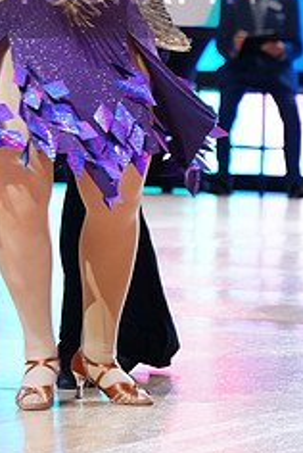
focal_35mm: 258
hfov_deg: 5.3
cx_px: 32
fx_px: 3247
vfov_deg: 7.9
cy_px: -25
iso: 2000
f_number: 4
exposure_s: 1/200
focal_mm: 105
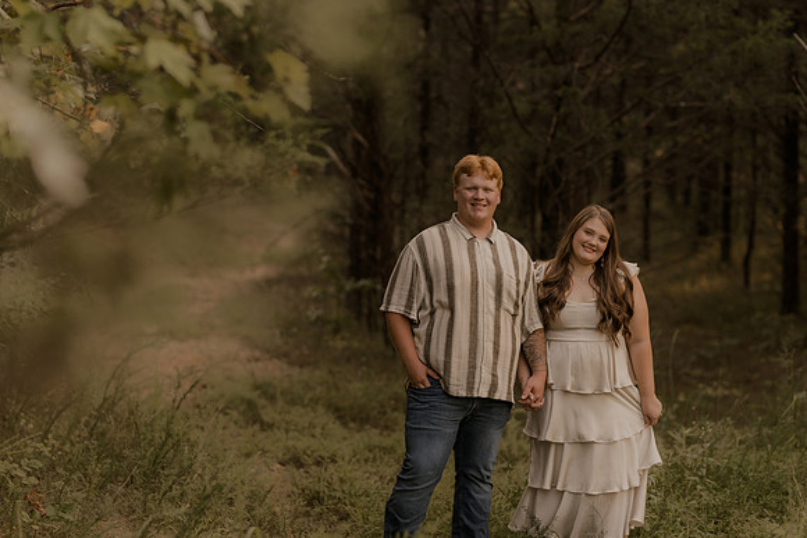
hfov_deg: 23.9
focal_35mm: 85
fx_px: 1906
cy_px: 269
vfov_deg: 16.1
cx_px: 404
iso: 100
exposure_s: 1/125
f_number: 2
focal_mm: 85
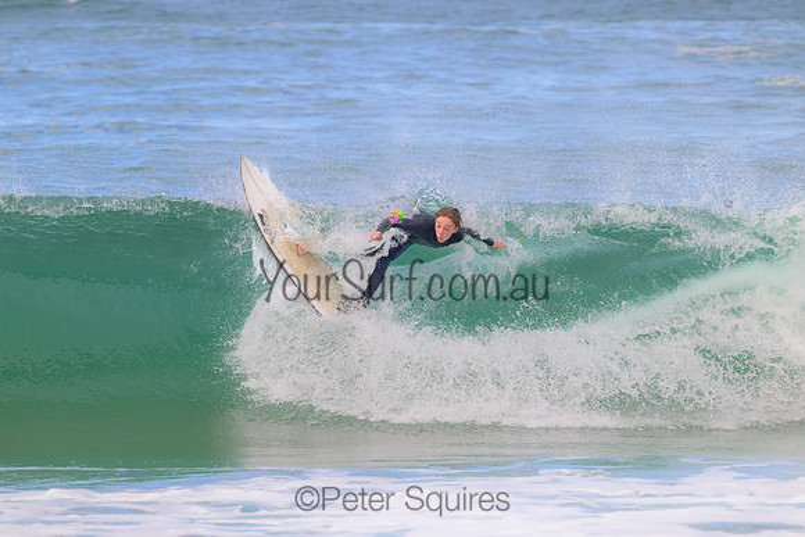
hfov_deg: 3.9
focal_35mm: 530
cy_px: 268
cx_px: 402
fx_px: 11854
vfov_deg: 2.6
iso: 2000
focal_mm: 530
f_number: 11
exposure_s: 1/1250
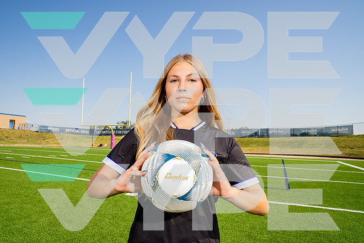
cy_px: 122
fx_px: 243
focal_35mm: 24
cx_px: 182
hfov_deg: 73.7
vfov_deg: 53.2
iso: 50
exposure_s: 1/125
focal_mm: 24
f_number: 7.1
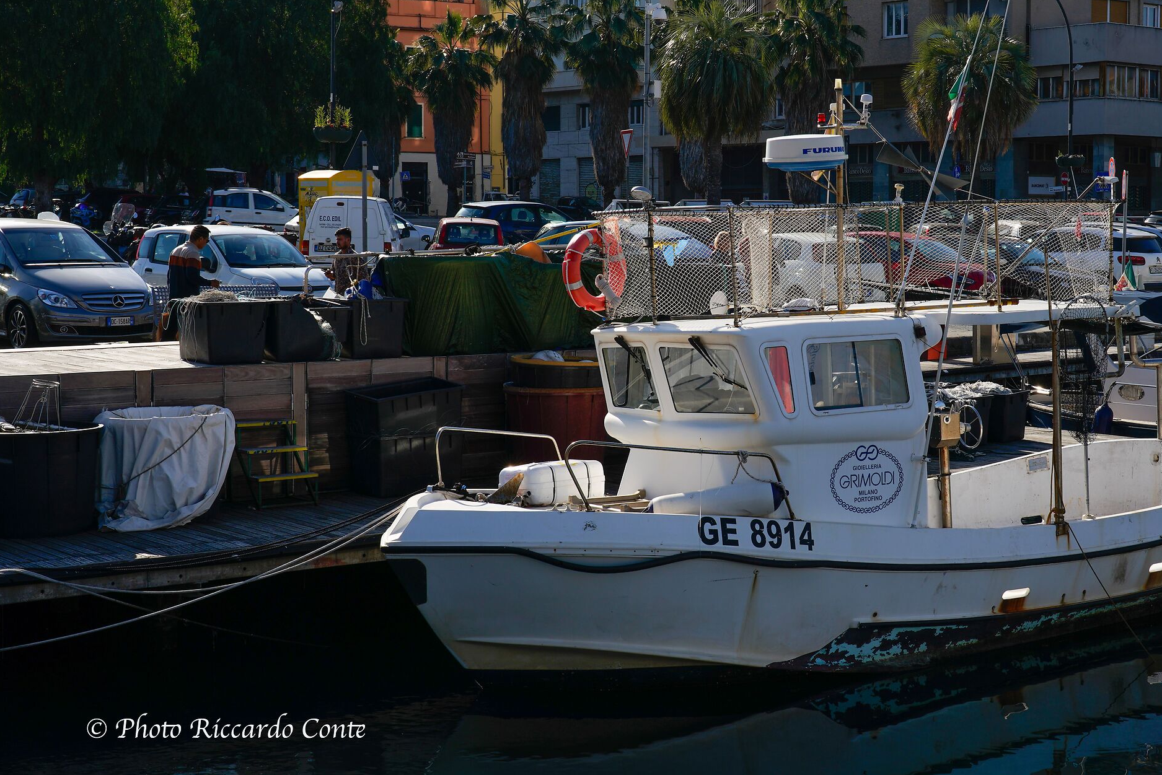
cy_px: 365
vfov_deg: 21.3
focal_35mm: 64
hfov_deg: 31.3
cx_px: 712
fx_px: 2066
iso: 125
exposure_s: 1/200
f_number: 13
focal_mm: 50
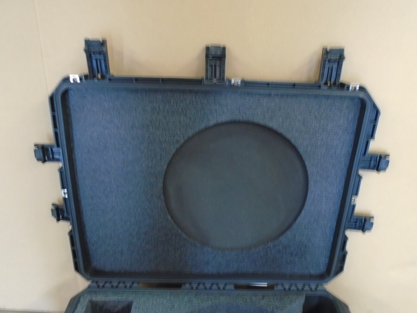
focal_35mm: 26
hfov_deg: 67.3
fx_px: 313
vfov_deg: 53.1
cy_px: 156
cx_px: 208
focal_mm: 4.6
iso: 400
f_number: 3.2
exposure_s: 1/5
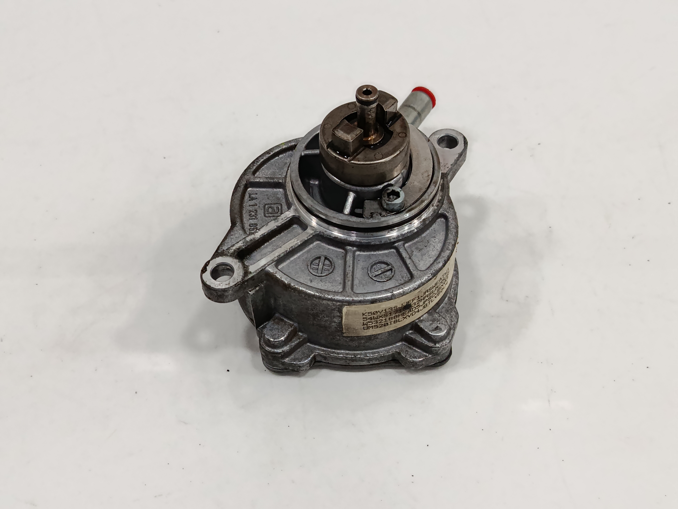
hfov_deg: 46.8
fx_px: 783
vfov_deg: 36.0
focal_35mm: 40
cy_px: 254
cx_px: 339
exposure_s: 1/100
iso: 815
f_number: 1.7
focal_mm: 5.24
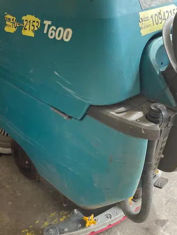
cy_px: 121
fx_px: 266
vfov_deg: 47.8
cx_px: 89
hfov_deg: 36.8
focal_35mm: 39
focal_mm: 4.2
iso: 50
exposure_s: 1/121
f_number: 1.6
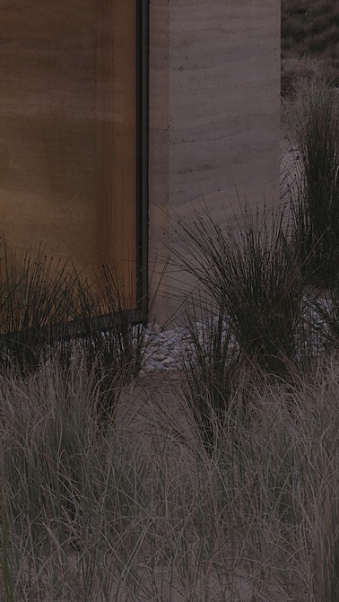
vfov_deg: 9.3
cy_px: -340
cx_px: -5
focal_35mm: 225
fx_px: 3592
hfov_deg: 5.4
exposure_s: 5
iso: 160
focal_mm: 66.3
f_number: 16
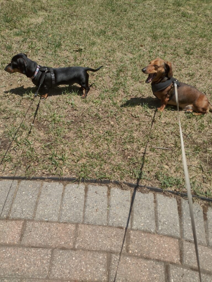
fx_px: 220
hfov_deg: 51.4
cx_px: 106
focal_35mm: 27
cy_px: 141
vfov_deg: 65.3
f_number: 1.7
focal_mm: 4.71
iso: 100
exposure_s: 1/1297
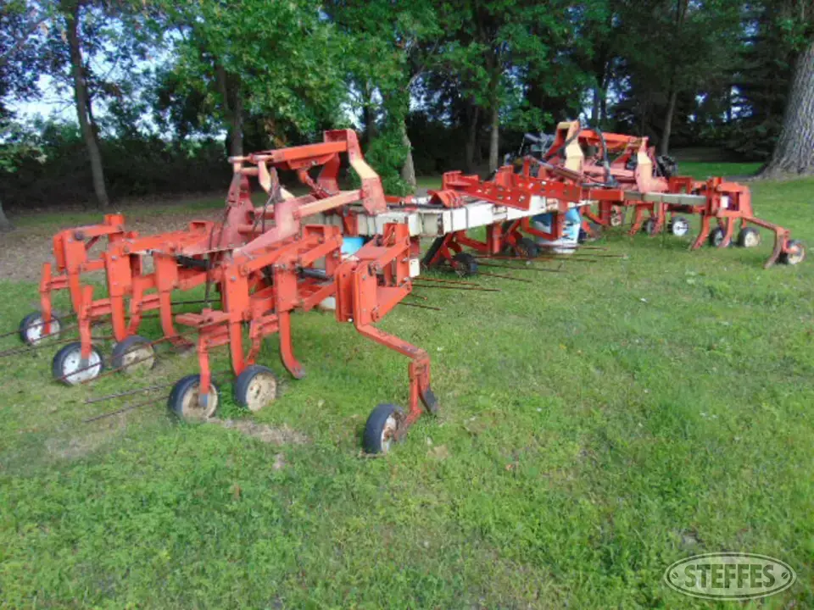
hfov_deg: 69.4
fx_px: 588
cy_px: 305
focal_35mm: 25
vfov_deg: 54.9
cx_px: 407
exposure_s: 1/500
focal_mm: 4.5
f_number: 3
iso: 80
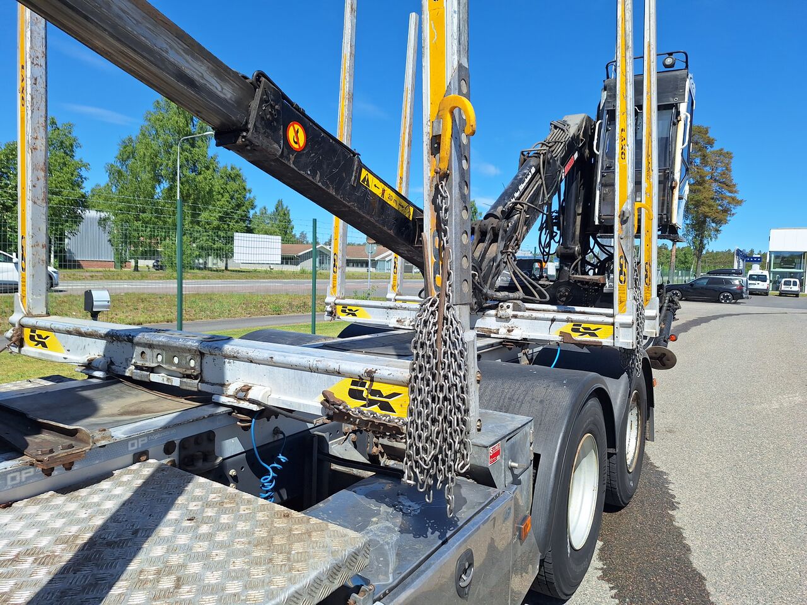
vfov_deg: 58.9
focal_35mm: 23
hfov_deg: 73.9
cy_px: 302
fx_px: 536
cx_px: 404
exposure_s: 1/2833
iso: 40
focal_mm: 5.54
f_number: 1.8
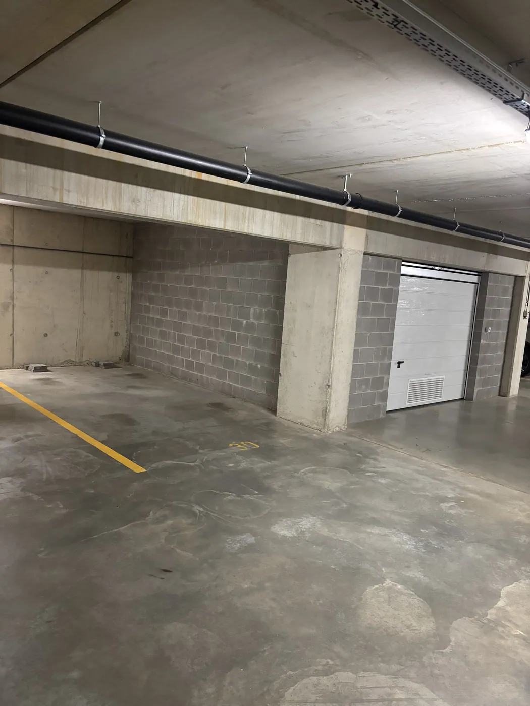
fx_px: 531
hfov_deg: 53.1
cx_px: 265
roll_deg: -4.9
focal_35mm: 26
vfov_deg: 67.3
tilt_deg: -7.2
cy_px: 353
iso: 500
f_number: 1.6
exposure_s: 1/33
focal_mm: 5.96
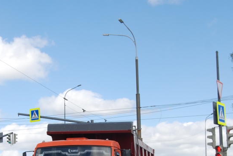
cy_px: 162
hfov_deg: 25.5
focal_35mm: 79
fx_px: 512
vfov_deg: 16.9
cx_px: 82
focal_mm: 24
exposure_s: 1/200
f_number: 7.1
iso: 100
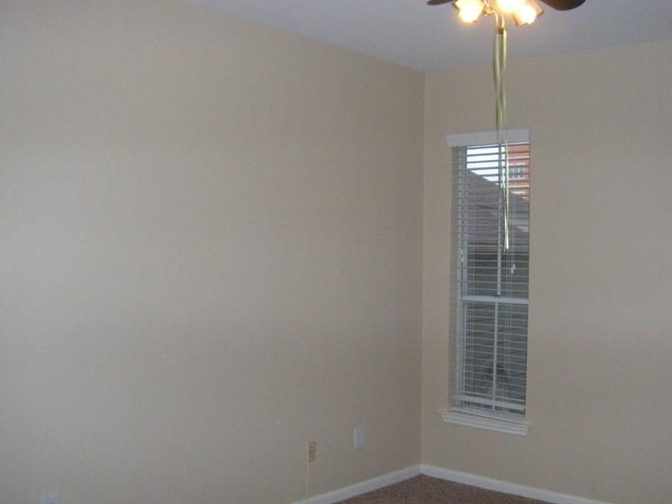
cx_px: 344
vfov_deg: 34.3
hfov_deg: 44.8
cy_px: 295
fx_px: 815
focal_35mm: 42
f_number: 3.8
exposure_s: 1/60
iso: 400
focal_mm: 5.9
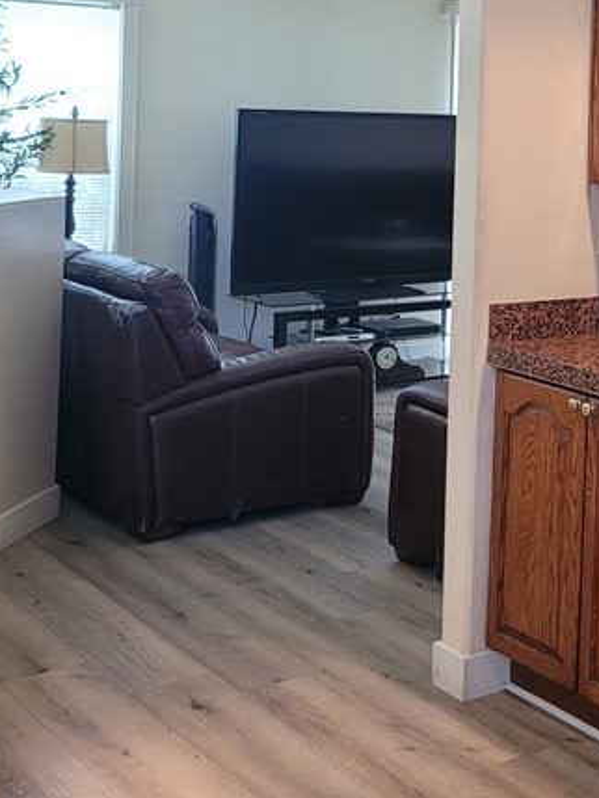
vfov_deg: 30.4
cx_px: 638
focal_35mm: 62
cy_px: 160
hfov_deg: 22.5
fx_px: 1430
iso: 200
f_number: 1.8
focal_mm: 5.4
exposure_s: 1/60
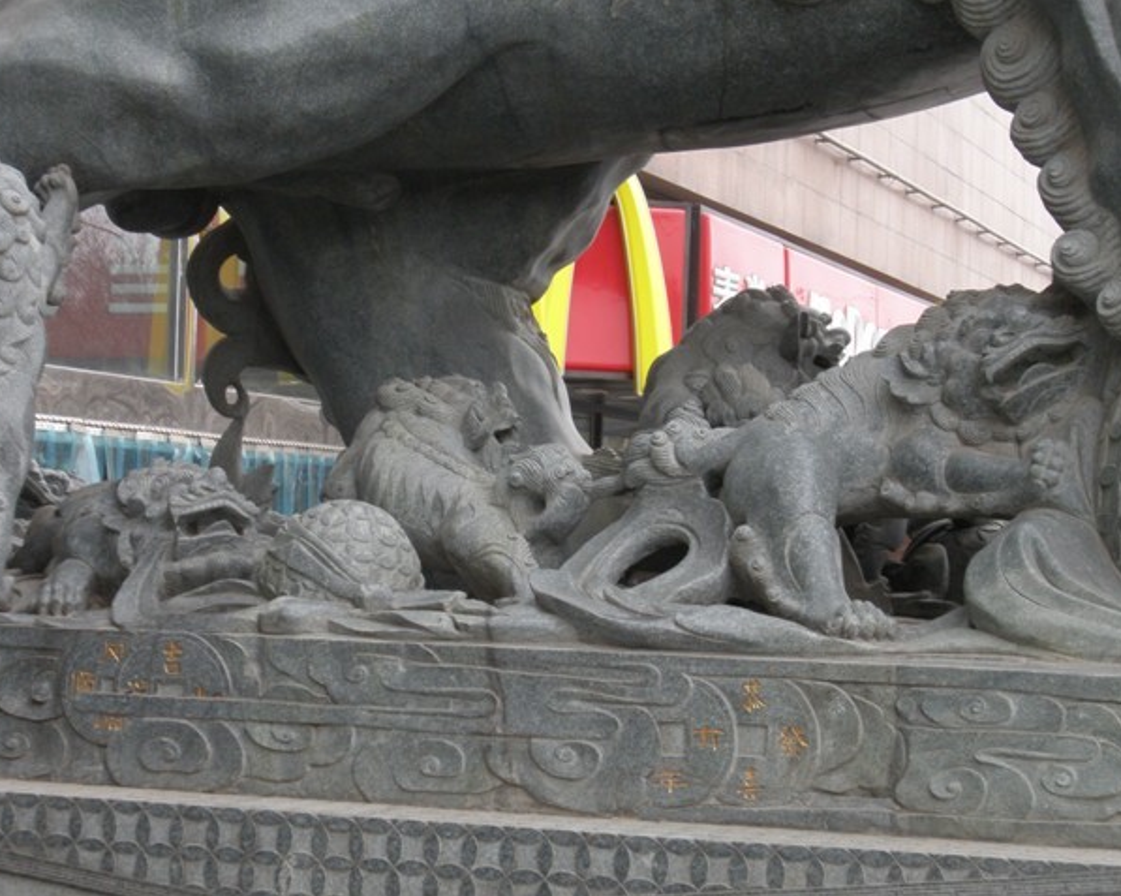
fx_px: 2951
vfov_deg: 17.3
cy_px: 447
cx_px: 543
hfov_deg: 21.5
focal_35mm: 89
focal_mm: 15
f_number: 5.1
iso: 100
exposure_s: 1/80
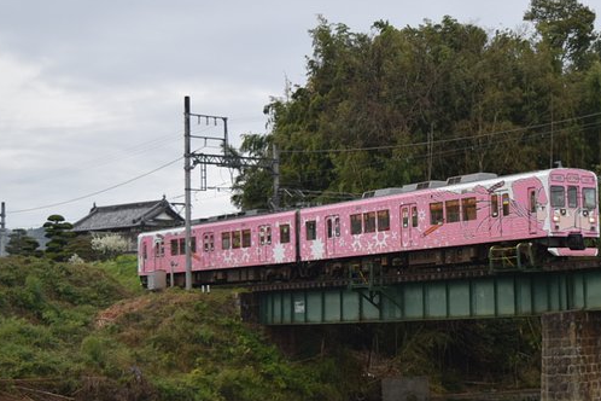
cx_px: 465
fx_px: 1235
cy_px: 214
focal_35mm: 74
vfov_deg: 18.4
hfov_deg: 26.9
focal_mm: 24
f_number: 4.5
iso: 400
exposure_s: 1/1000
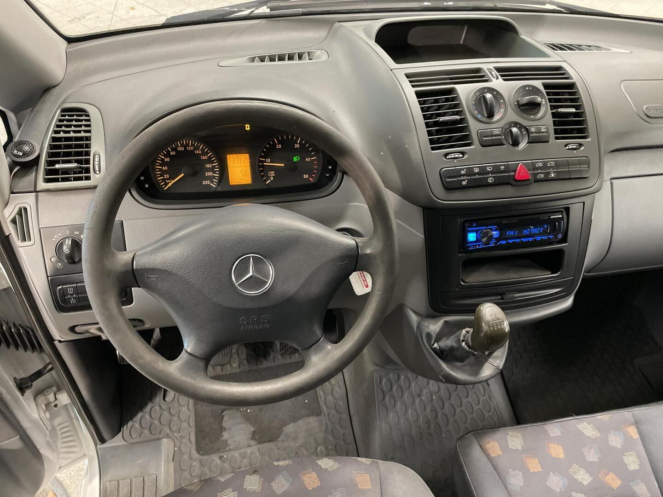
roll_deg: -4.1
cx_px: 332
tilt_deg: -44.3
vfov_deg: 53.1
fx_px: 498
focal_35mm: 26
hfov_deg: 67.3
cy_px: 248
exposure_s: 1/33
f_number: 1.6
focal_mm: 4.2
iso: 400
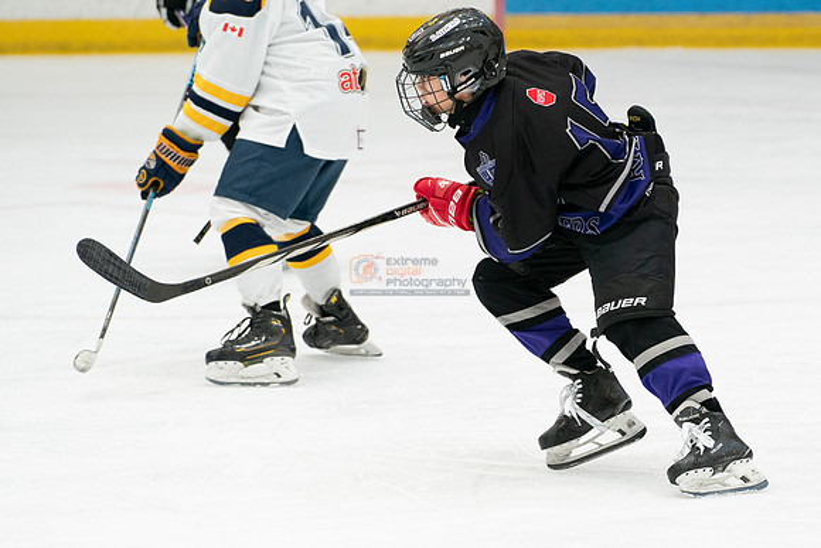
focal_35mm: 321
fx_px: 7325
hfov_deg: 6.4
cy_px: 332
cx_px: 504
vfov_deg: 4.3
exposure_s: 1/1000
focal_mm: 150
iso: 2000
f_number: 3.2
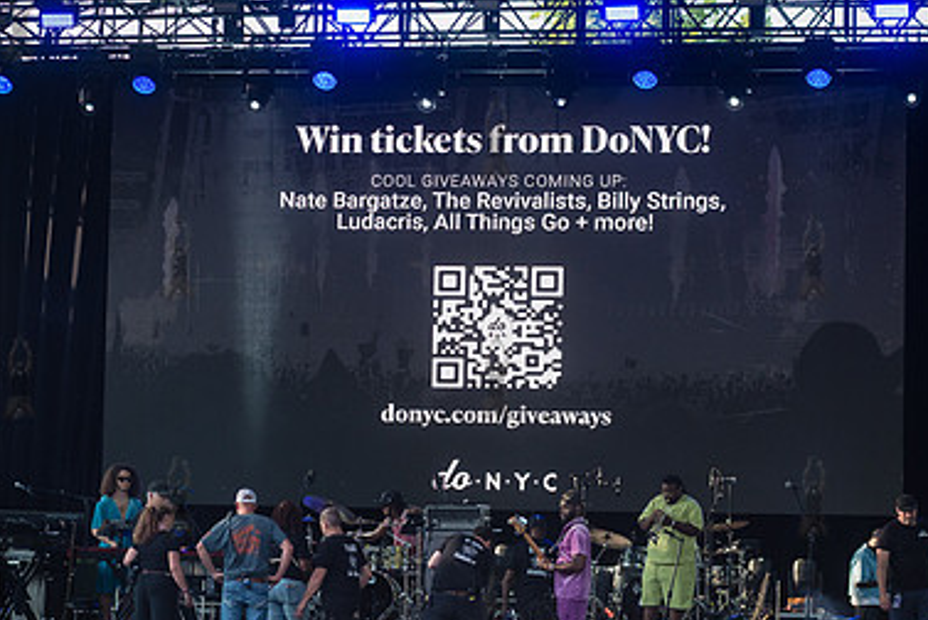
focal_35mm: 123
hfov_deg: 16.6
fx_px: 3173
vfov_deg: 11.2
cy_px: 375
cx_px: 495
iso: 800
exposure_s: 1/640
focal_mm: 80
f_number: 5
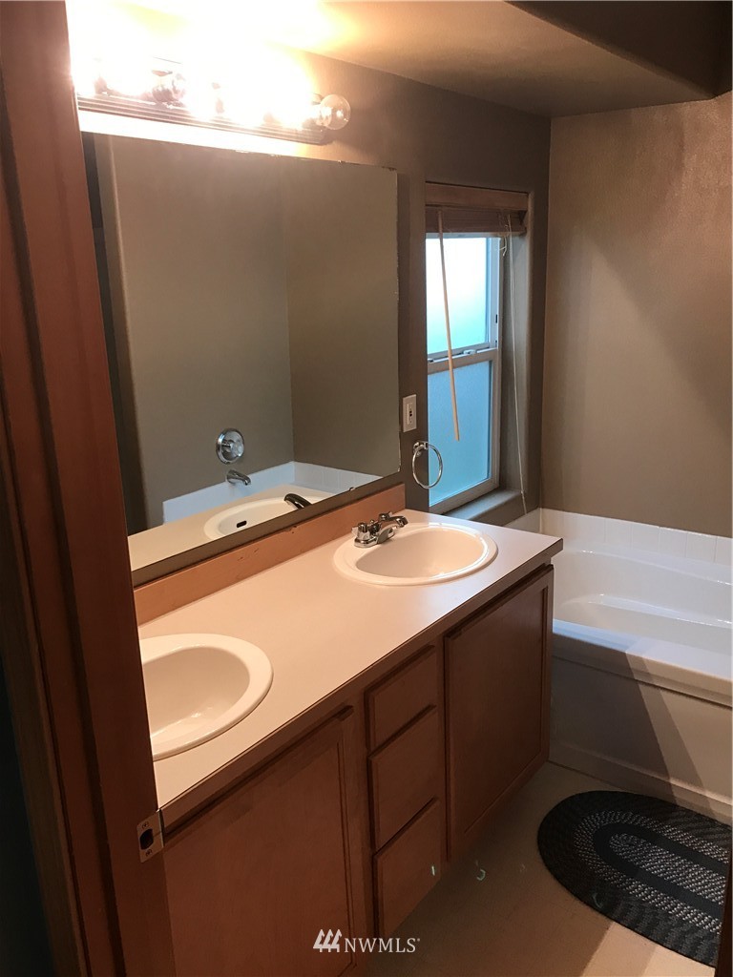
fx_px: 791
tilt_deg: -15.6
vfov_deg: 63.4
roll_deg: +1.6
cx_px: 366
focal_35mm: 28
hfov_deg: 49.7
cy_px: 488
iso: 40
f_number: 1.8
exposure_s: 1/20
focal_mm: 3.99
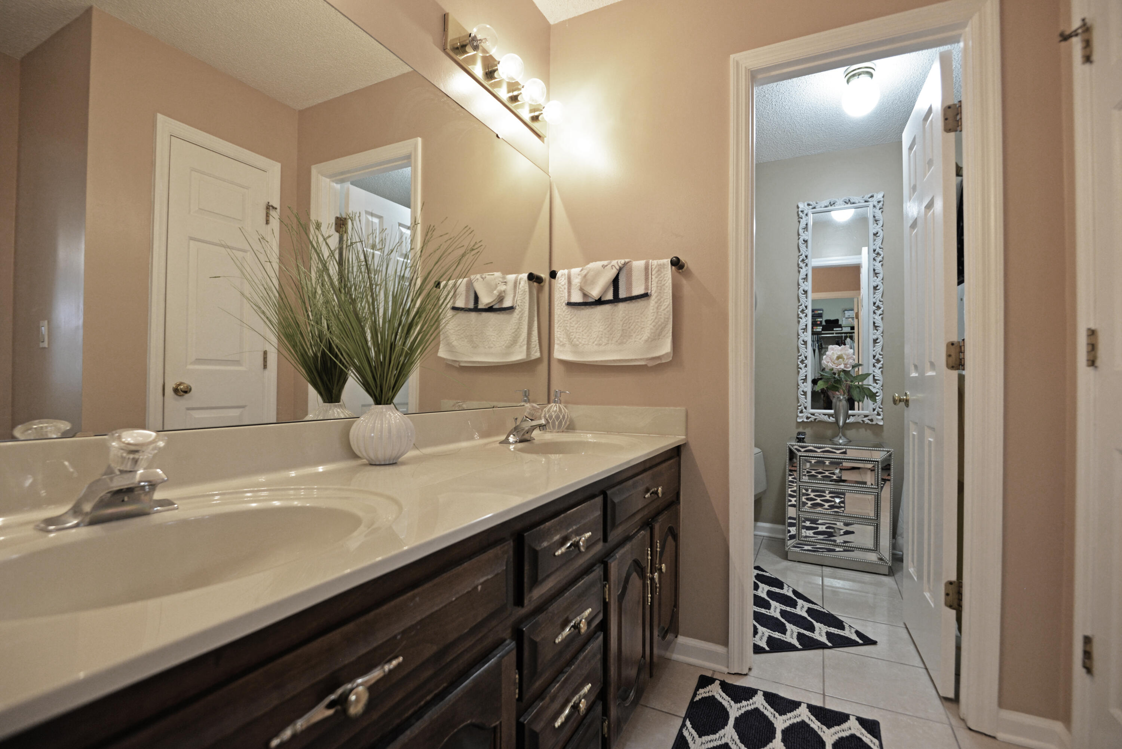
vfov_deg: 73.8
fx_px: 499
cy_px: 374
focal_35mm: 16
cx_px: 561
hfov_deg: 96.7
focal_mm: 16
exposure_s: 1/60
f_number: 4
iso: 500
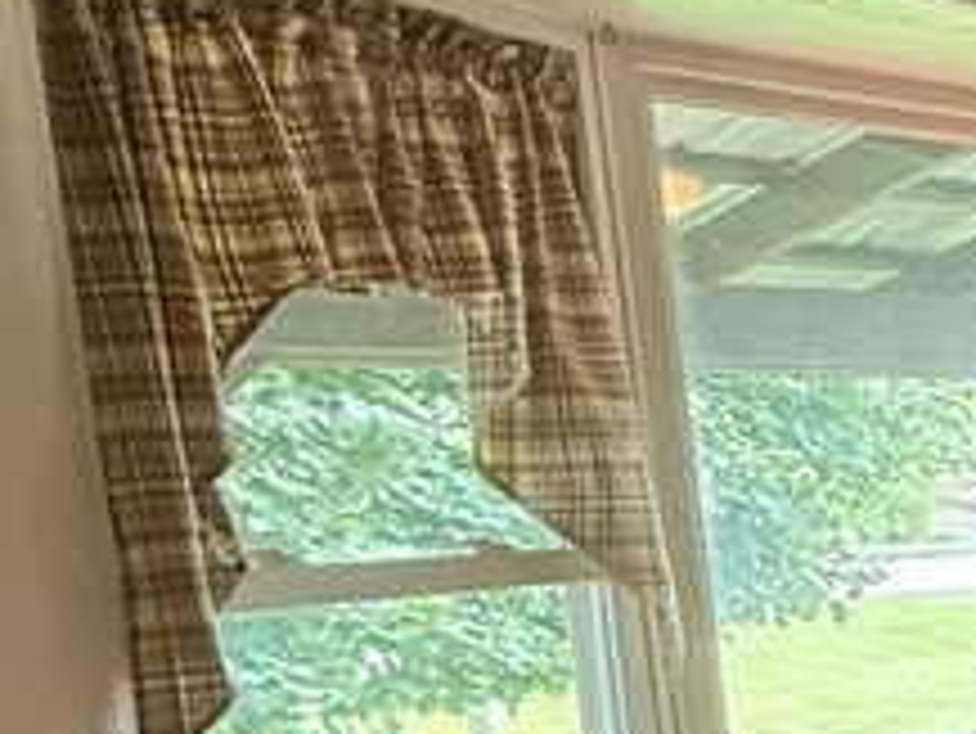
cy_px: 657
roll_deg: +2.2
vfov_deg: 21.8
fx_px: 1862
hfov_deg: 16.8
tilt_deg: -5.6
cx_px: 2159
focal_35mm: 66
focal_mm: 2.22
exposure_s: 1/60
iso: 400
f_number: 2.2
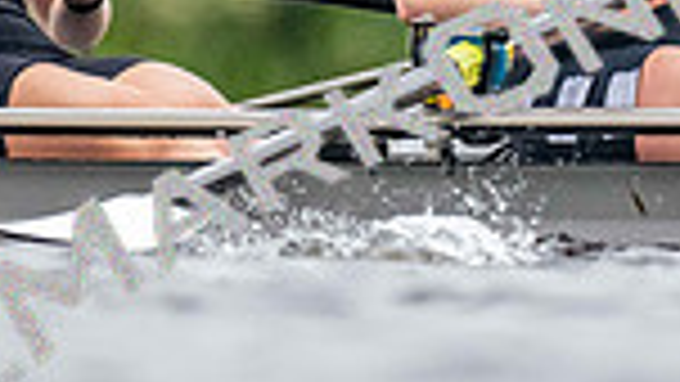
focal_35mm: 2407
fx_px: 43408
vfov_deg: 0.5
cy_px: -106
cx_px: 617
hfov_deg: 0.9
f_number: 4
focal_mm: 600
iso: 5000
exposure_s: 1/2500
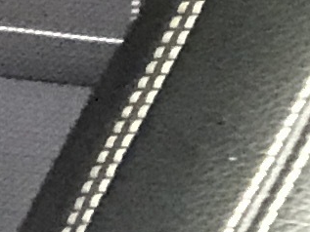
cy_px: -589
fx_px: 2795
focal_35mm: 312
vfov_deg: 4.5
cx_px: -433
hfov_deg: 6.1
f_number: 2.2
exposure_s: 1/33
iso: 400
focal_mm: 2.87
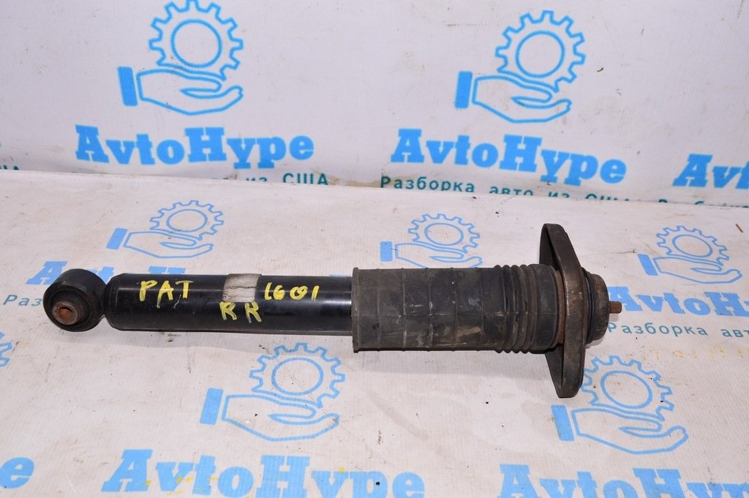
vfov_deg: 39.9
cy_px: 249
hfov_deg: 57.3
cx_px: 374
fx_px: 686
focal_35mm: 33
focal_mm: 22
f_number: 8
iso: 1600
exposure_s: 1/200
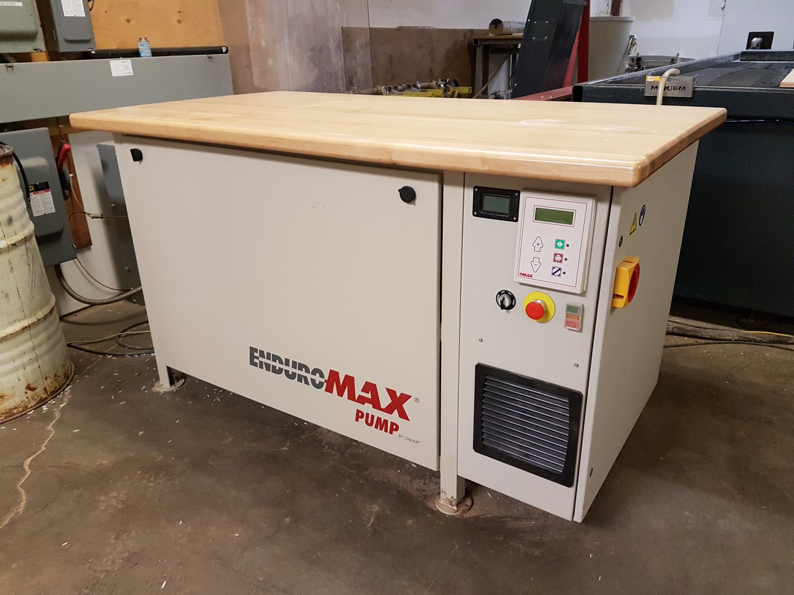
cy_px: 298
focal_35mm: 26
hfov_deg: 67.3
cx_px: 397
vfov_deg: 53.1
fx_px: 596
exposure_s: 1/60
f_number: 1.7
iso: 200
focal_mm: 4.2
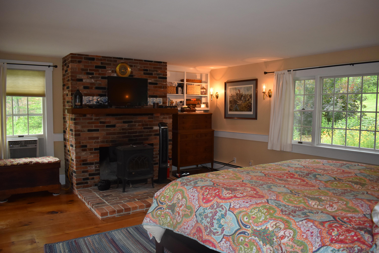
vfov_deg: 47.9
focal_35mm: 27
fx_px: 284
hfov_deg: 67.4
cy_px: 126
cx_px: 190
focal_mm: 18
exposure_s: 1/160
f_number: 3.5
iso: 800
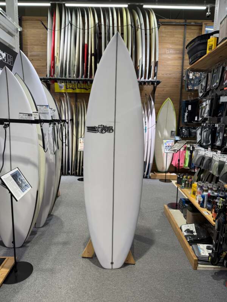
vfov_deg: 71.6
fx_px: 210
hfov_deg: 56.8
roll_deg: -1.8
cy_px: 151
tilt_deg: -8.3
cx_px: 114
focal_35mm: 24
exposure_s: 1/120
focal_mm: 6.76
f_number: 1.78
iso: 80
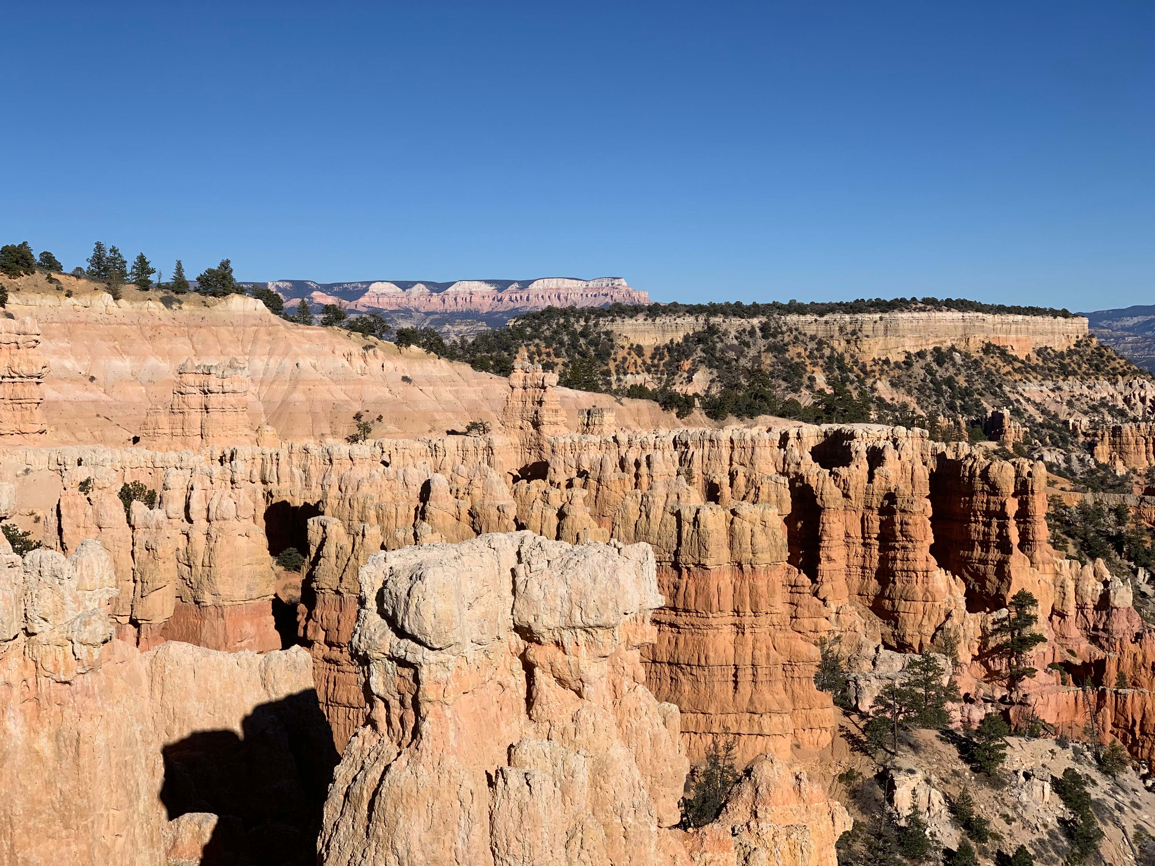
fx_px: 1735
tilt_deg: -3.9
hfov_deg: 36.8
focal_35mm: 52
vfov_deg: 28.0
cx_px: 578
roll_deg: -0.5
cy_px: 433
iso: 16
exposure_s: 1/2817
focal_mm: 6
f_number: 2.4
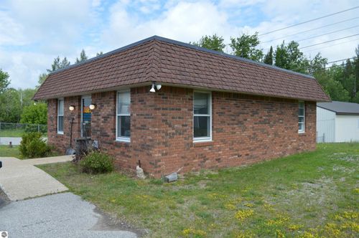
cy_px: 119
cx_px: 180
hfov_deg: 67.4
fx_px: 269
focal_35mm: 27
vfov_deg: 47.8
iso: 100
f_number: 7.1
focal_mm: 18
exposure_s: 1/200
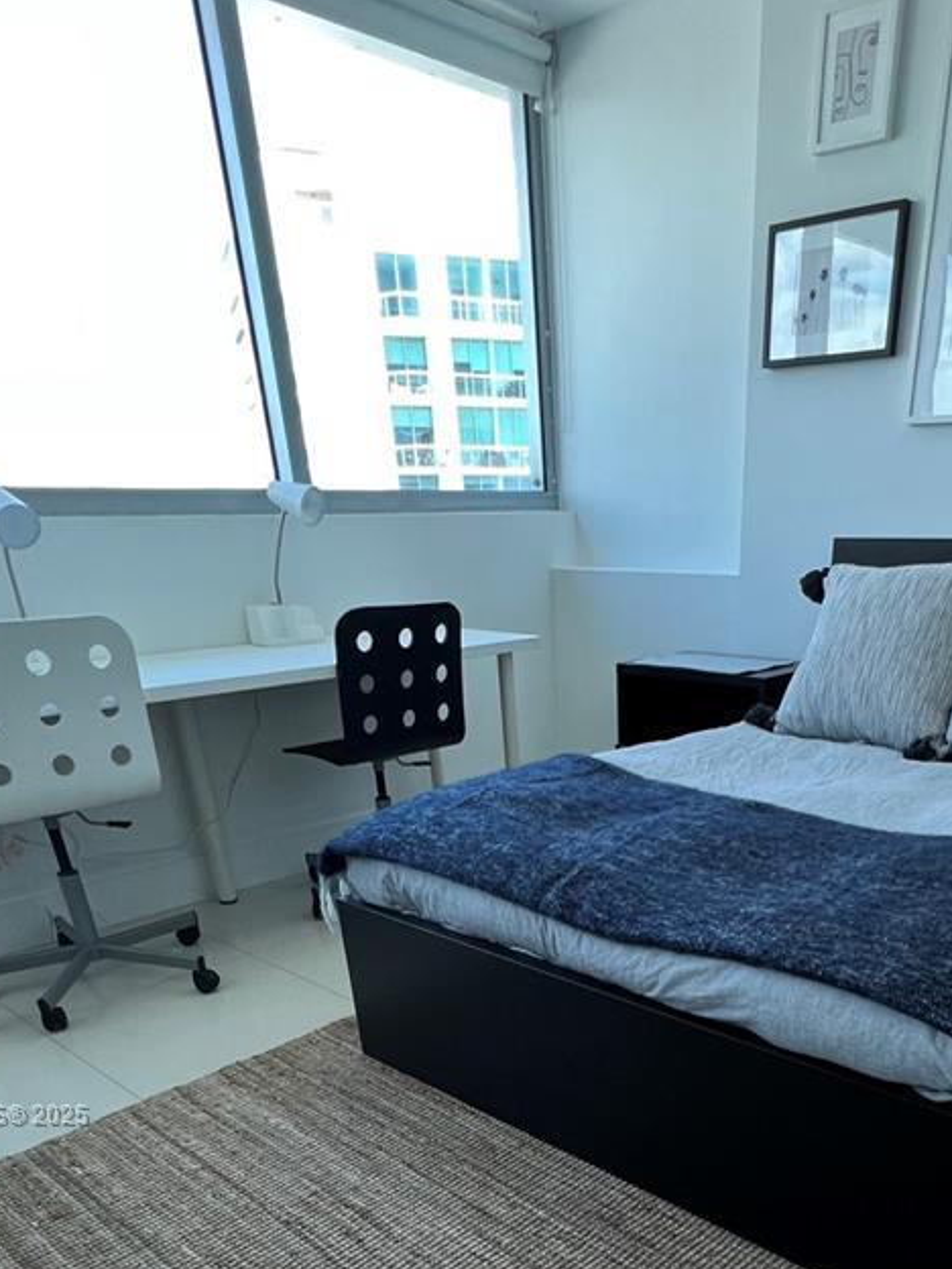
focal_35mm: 25
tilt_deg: -31.4
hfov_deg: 53.8
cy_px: 1116
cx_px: 631
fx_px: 917
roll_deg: -0.6
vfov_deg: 60.1
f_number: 1.8
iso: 100
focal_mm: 1.57
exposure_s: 1/99
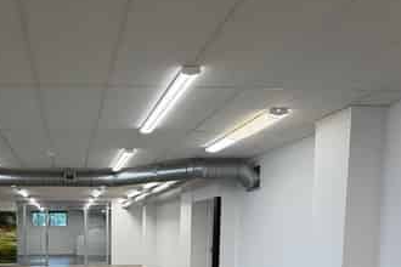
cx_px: 80
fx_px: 323
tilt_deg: -4.5
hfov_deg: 58.7
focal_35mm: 29
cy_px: 253
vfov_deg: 40.6
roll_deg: +0.4
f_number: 2.2
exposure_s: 1/100
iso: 80
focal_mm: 2.22
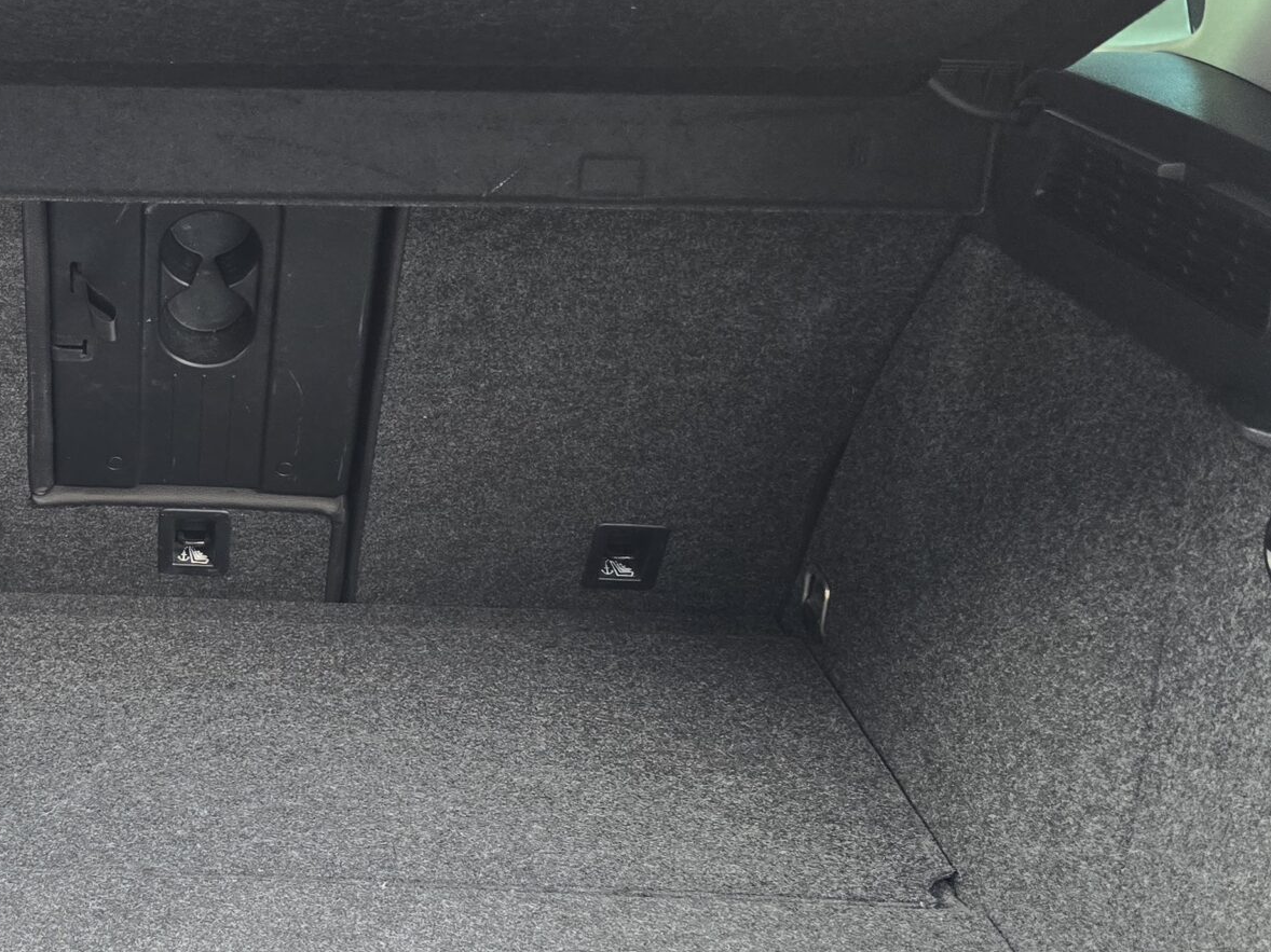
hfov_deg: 35.5
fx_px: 1835
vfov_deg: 29.1
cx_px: 87
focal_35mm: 50
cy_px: 479
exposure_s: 1/120
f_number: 1.7
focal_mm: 6.3
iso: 160
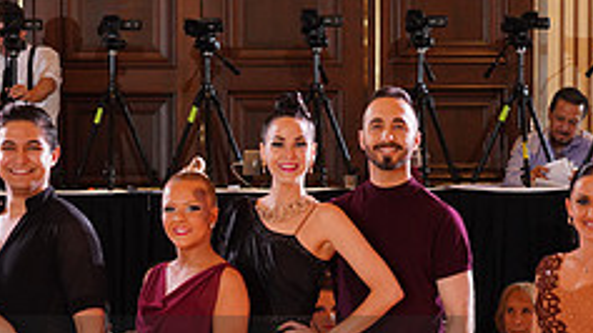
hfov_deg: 14.7
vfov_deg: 8.2
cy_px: 382
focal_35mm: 146
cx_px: 193
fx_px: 2294
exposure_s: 1/200
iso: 1600
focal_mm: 57
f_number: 5.6
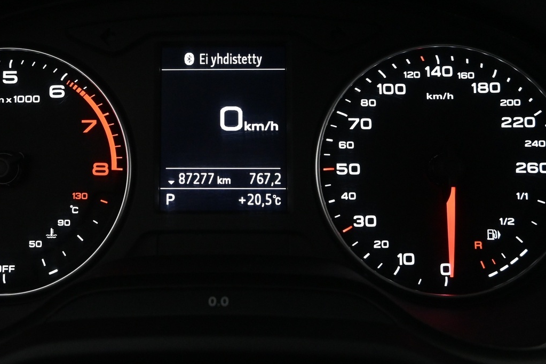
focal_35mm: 38
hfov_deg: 50.4
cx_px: 220
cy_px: 163
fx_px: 576
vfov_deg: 35.0
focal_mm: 16
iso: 3200
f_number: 4.5
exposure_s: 1/80
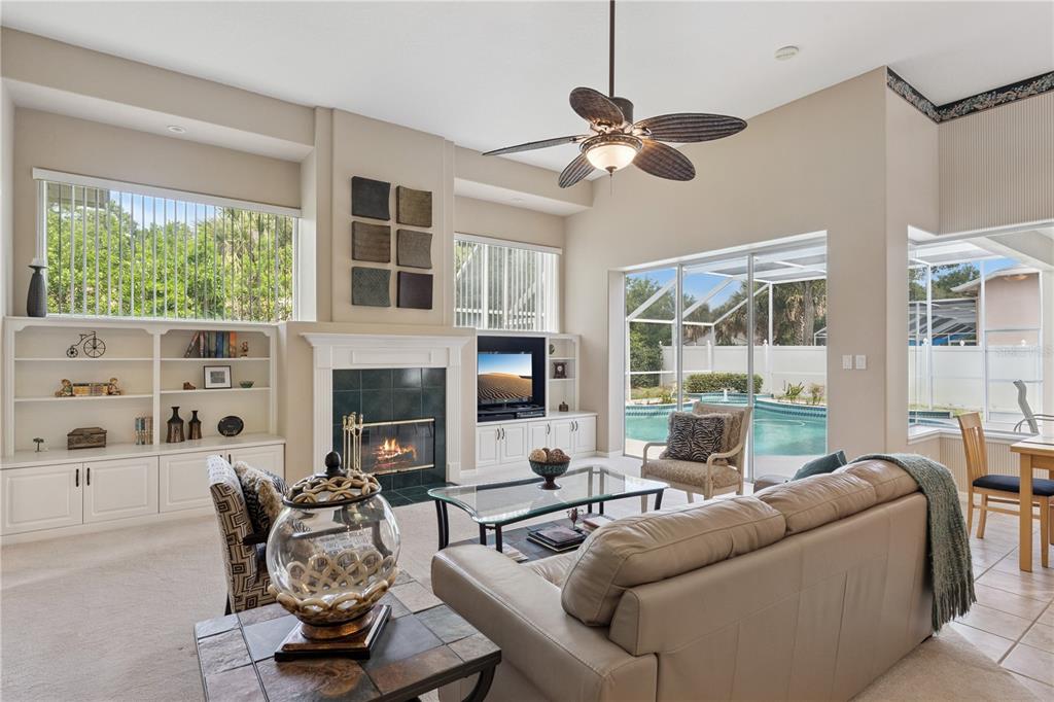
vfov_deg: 67.6
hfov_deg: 90.3
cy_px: 351
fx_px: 524
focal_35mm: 18
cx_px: 527
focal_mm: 17.9
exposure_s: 1/60
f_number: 10
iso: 800
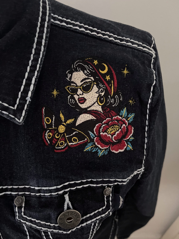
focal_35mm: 25
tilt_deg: -42.9
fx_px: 172
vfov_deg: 69.4
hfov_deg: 54.9
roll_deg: +3.7
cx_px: 90
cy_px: 120
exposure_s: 1/29
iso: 1000
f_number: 1.6
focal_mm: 5.1
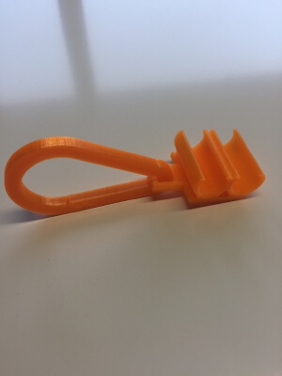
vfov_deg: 61.7
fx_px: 315
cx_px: 141
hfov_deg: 48.2
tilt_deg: -50.1
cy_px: 188
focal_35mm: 29
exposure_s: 1/120
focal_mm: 4.15
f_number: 2.2
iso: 32
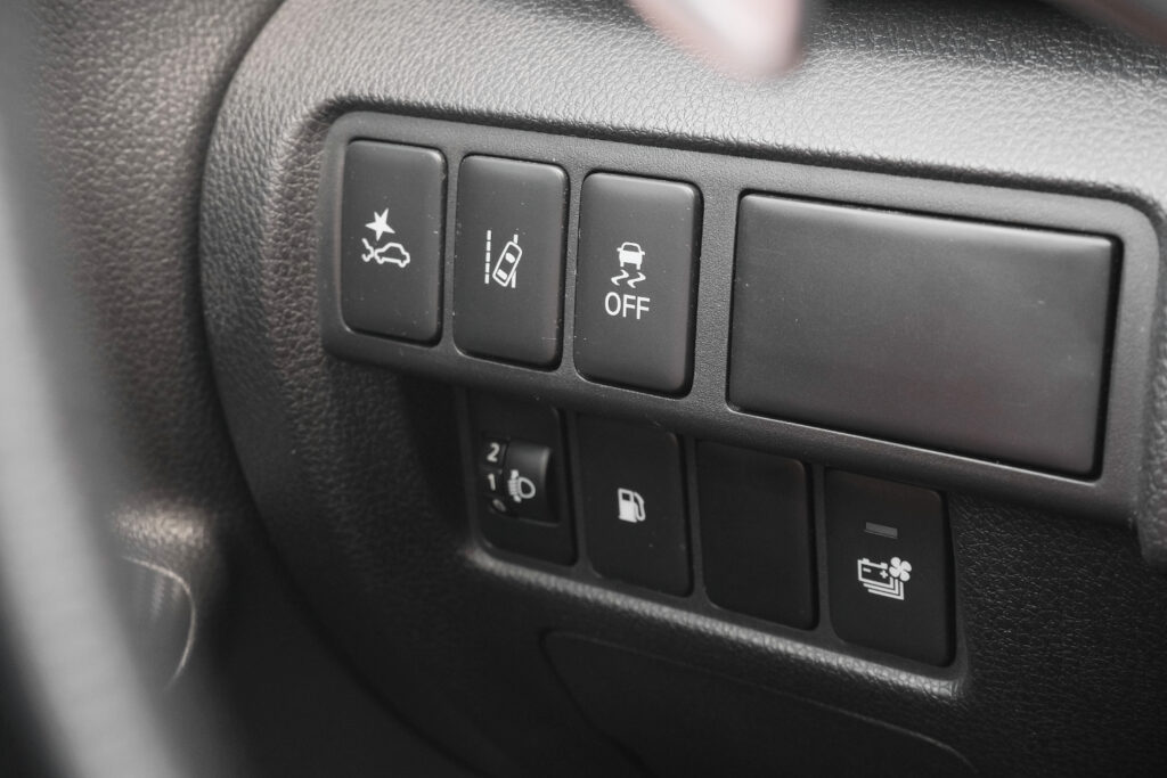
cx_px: 584
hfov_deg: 32.9
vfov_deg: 22.3
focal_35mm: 61
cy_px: 389
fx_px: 1978
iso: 2000
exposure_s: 1/25
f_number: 9
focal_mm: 40.8
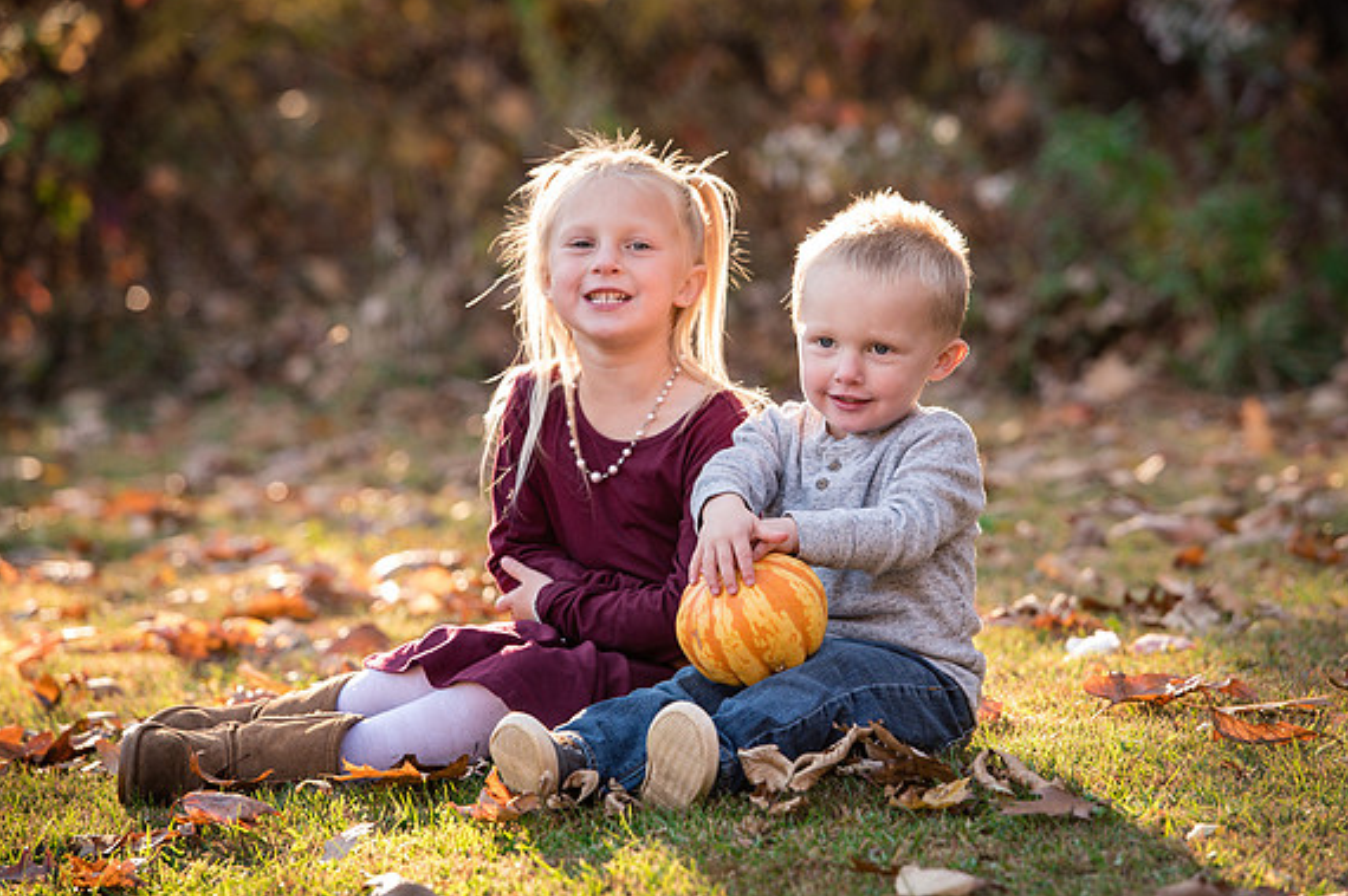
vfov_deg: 7.2
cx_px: 720
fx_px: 7108
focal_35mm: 190
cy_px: 429
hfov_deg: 10.8
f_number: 5
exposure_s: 1/250
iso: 500
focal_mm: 175
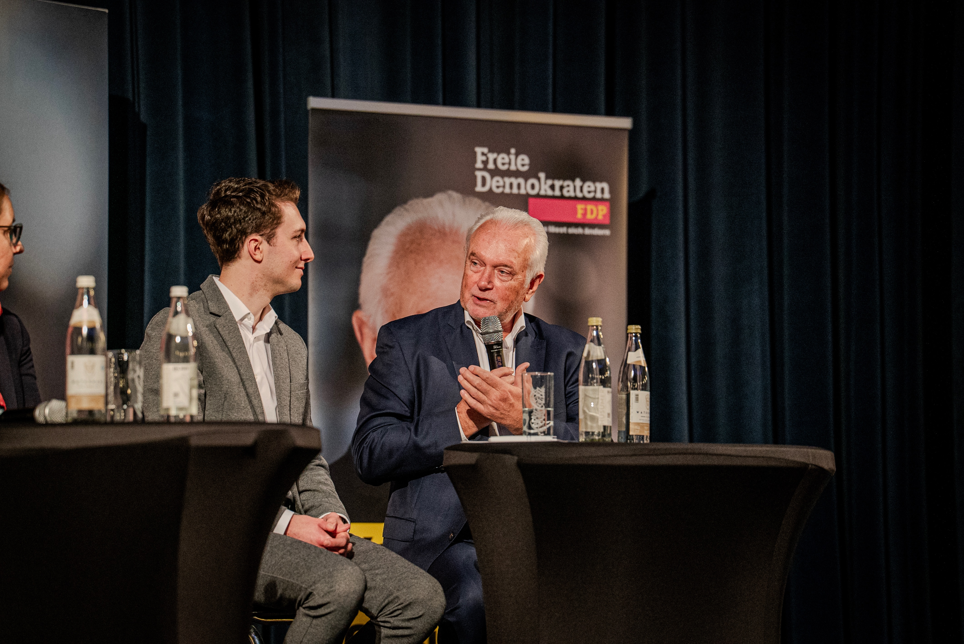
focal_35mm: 180
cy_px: 322
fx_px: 4822
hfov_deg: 11.4
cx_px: 482
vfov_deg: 7.6
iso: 6400
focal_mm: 180
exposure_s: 1/160
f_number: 3.5
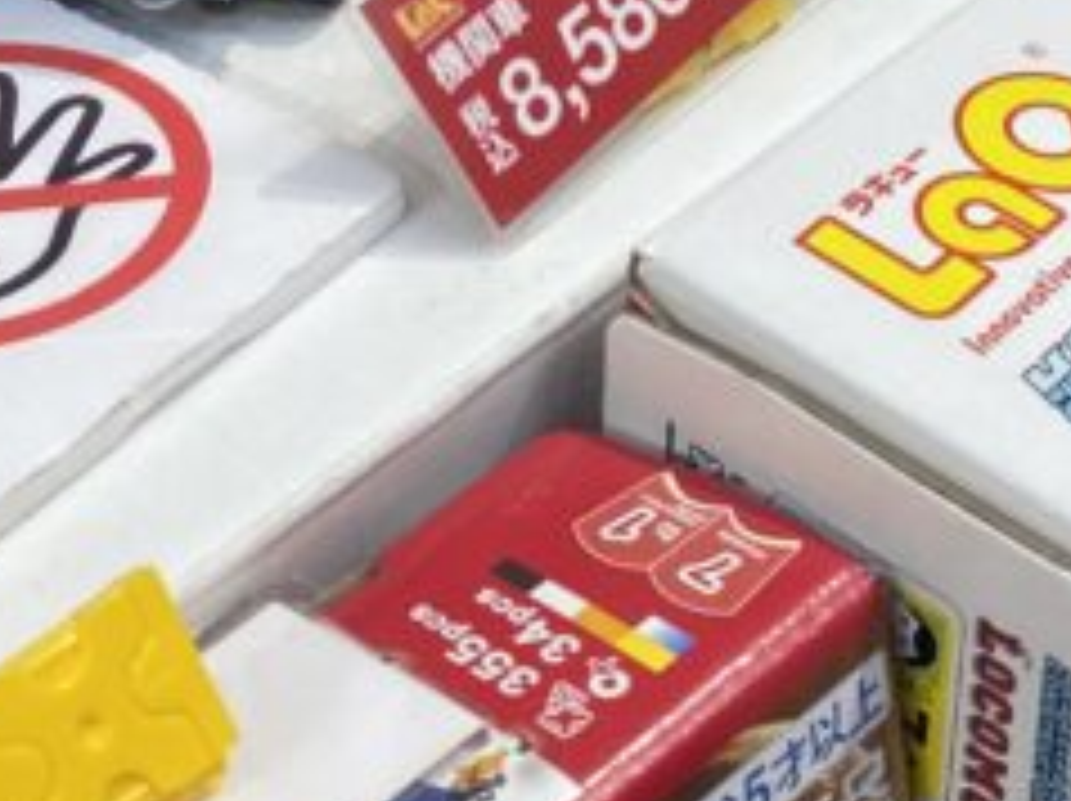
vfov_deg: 12.3
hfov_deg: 17.6
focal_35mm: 112
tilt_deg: -27.1
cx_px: 580
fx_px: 3462
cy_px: -572
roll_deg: -1.9
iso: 64
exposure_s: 1/100
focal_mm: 4.25
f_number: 1.8
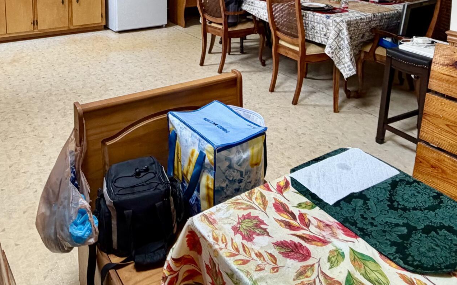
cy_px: -27
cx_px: 169
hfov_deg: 54.6
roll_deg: +0.2
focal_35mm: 35
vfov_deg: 32.1
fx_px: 436
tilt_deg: -7.5
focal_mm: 2.22
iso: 200
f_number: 2.2
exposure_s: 1/60
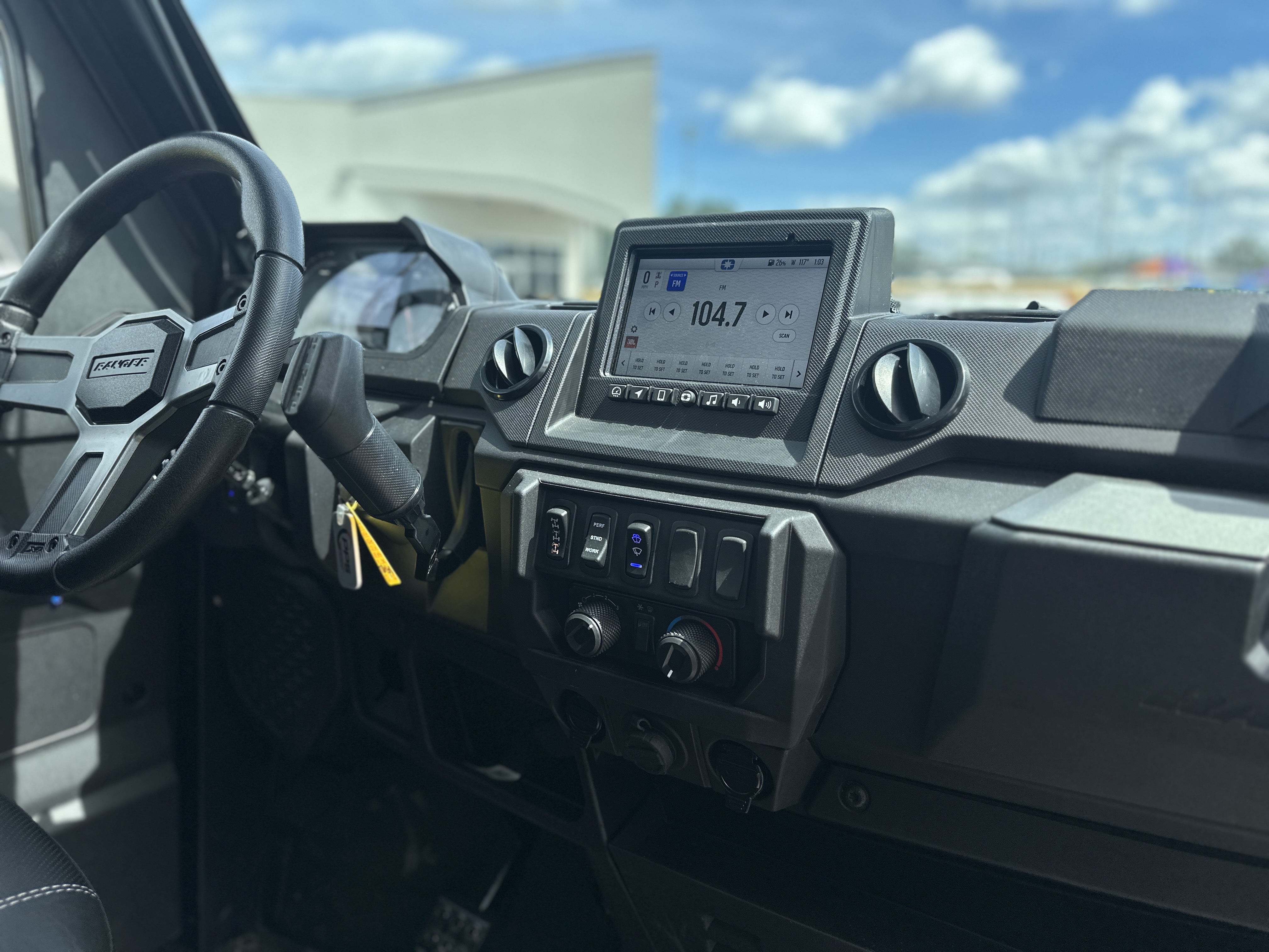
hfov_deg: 71.6
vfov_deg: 56.8
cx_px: 634
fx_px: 880
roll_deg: -1.2
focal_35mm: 24
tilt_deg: -11.2
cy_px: 476
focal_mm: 6.86
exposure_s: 1/2110
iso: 80
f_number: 1.78
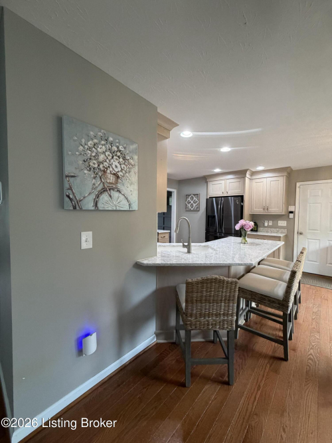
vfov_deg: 102.1
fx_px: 179
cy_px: 222
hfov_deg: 85.7
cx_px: 166
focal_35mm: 14
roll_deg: -0.9
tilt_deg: -2.9
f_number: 2.2
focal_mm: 2.22
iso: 250
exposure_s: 1/60
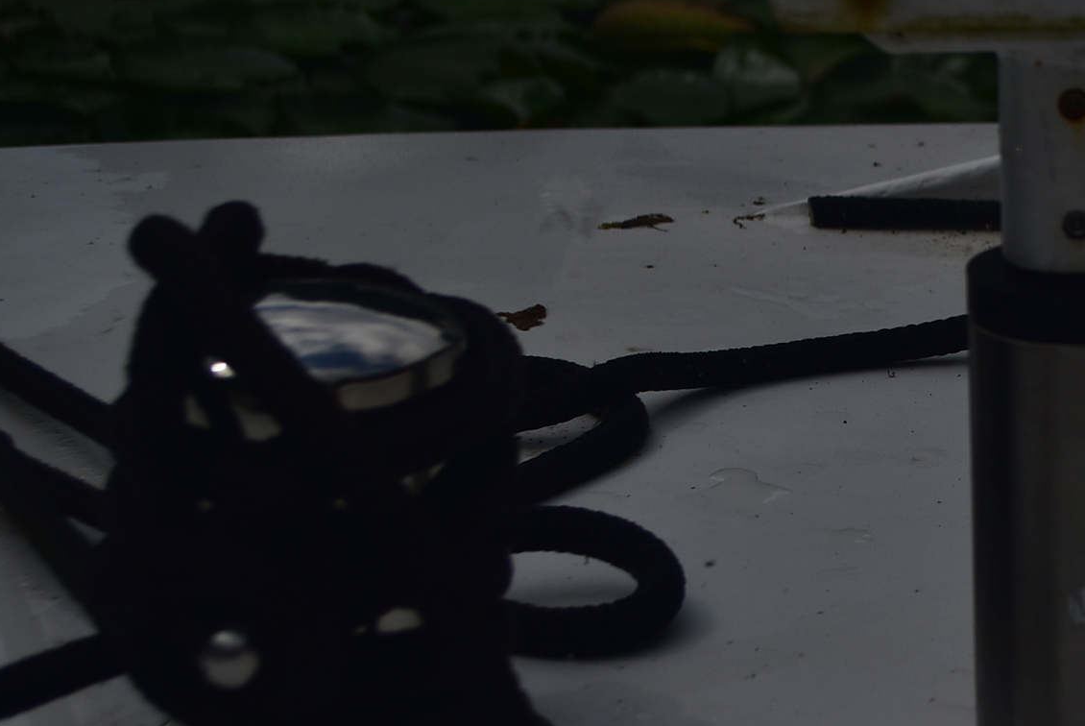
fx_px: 3503
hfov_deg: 17.1
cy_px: 301
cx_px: 1164
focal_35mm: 116
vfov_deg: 11.8
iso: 100
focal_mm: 35
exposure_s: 1/4000
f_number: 5
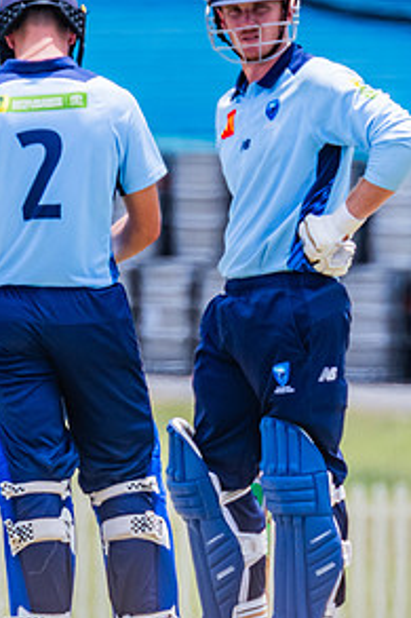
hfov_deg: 0.8
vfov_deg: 1.2
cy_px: 213
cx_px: 145
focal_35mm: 1706
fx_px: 29248
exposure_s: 1/2000
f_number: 9
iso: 800
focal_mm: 600
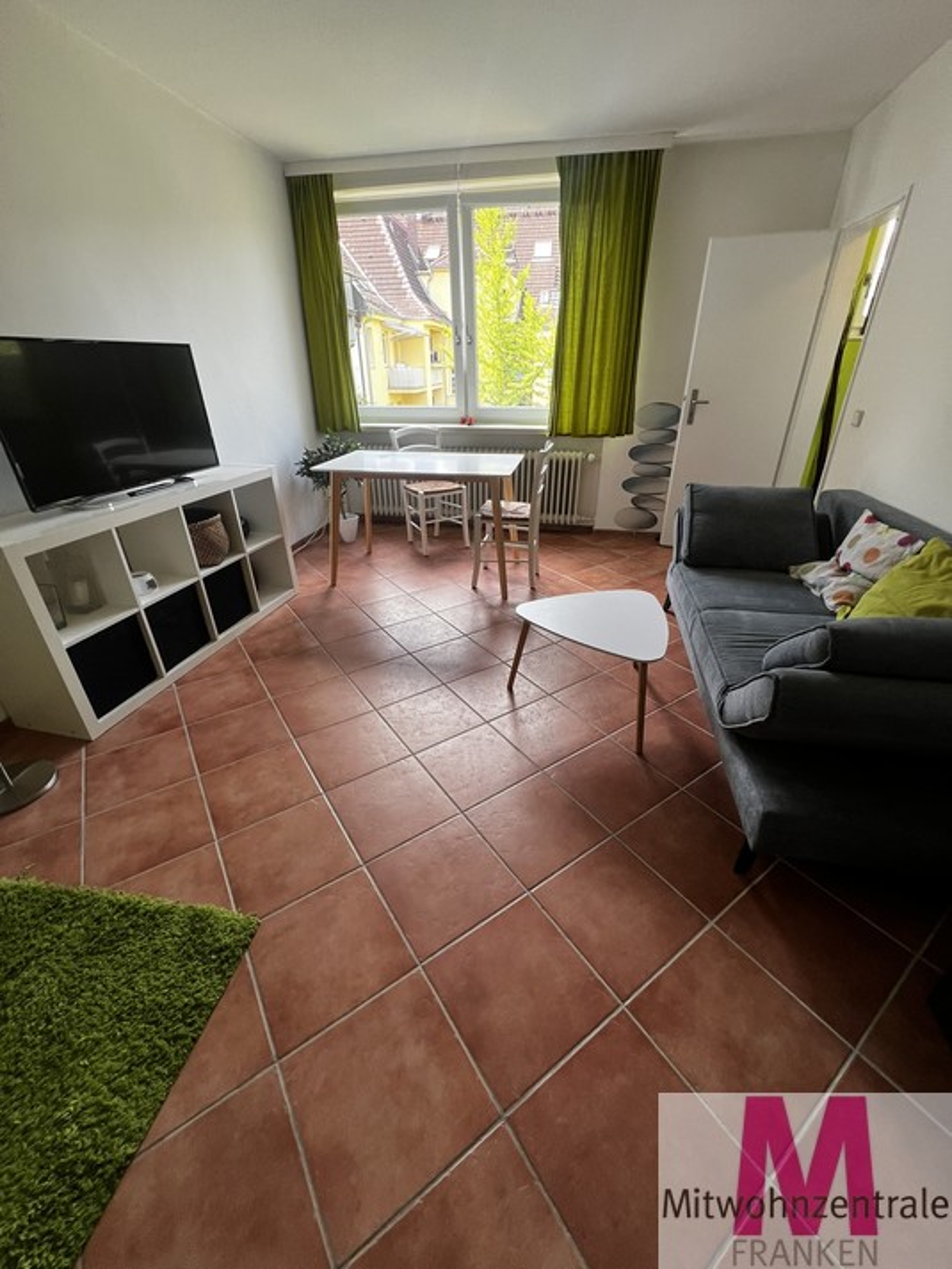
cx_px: 476
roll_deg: -0.6
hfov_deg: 89.9
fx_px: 477
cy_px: 634
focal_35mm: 13
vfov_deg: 106.2
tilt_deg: -28.6
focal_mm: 1.57
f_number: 1.8
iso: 64
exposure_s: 1/99
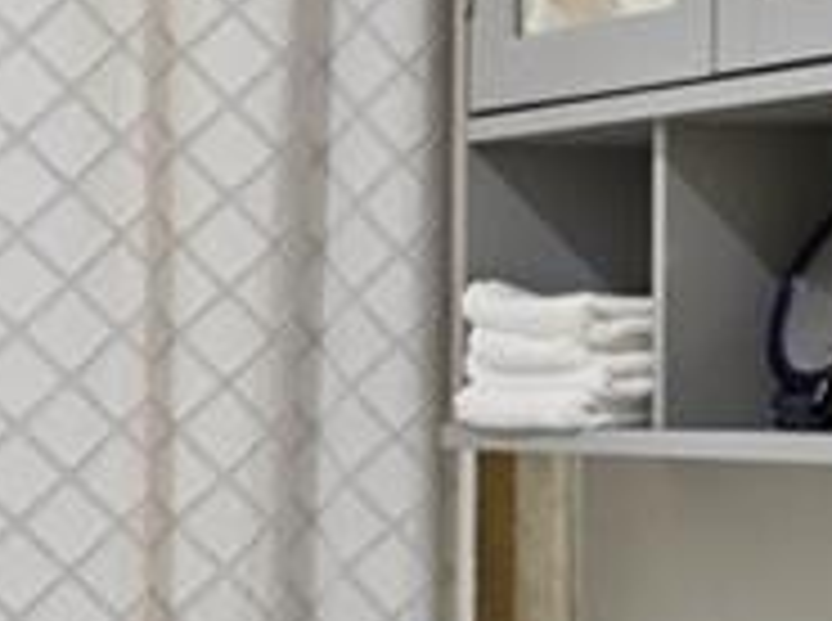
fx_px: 3099
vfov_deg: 11.4
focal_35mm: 129
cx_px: 180
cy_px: 423
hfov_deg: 15.2
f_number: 10
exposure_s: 1/15
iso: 400
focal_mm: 15.5
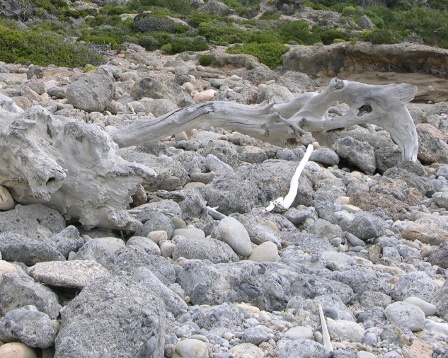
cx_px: 159
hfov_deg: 24.1
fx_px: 1047
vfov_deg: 19.3
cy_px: 103
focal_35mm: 79
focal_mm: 12.7
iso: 50
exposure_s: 1/175
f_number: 5.4
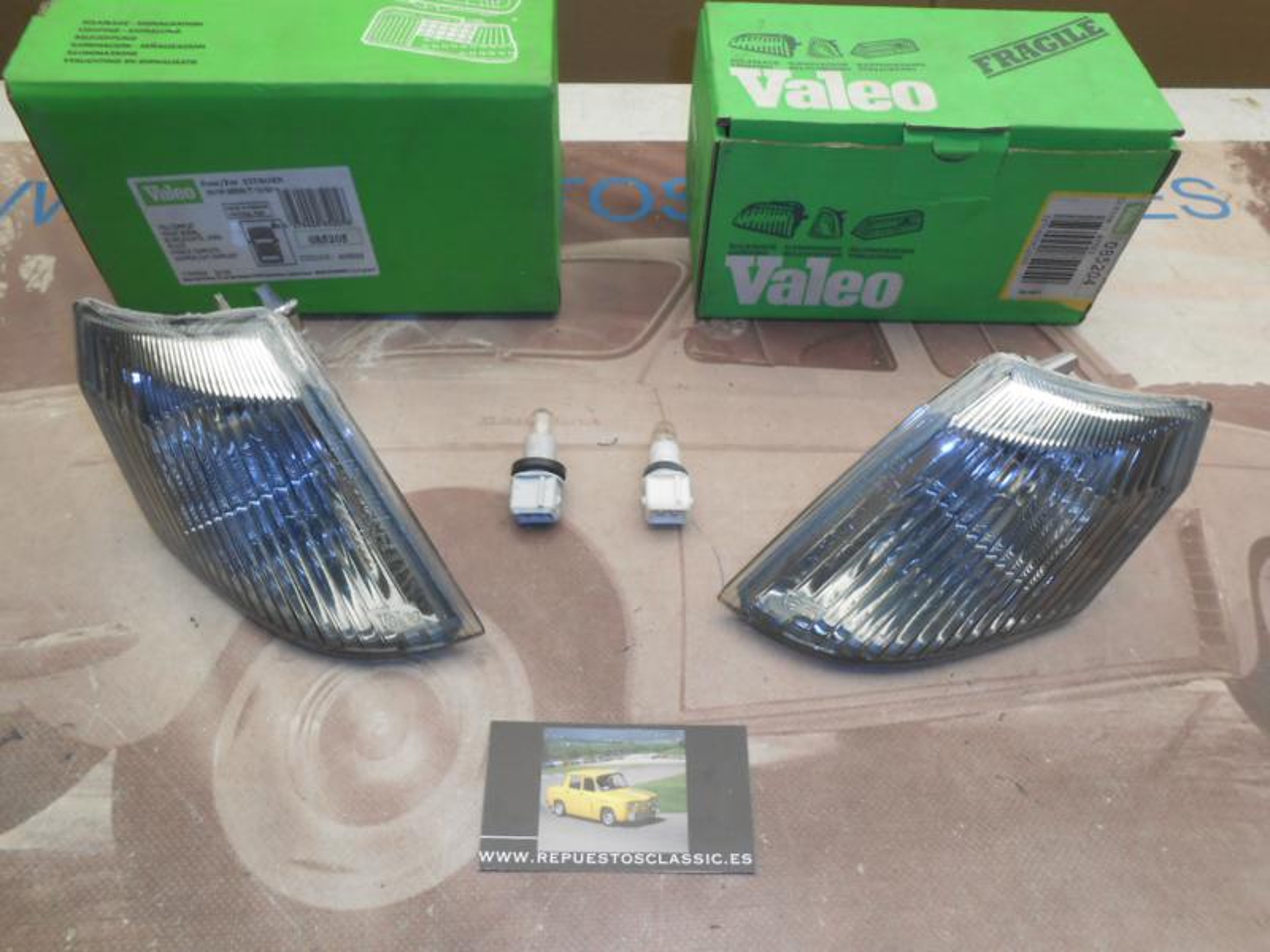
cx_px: 635
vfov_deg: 53.1
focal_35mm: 26
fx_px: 954
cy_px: 476
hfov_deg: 67.3
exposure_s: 1/30
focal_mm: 4.6
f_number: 3.5
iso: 80
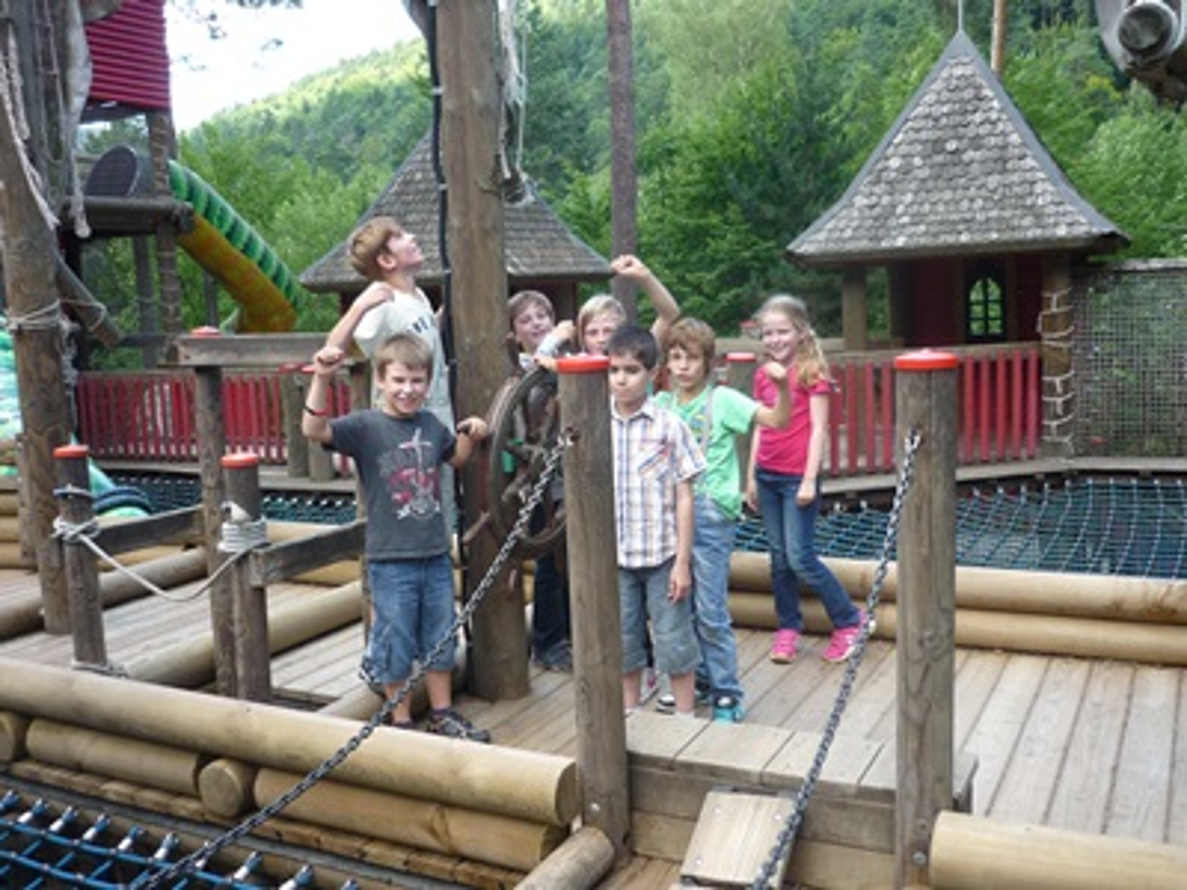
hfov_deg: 55.4
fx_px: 1132
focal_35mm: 33
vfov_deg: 42.9
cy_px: 445
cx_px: 594
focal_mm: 5.5
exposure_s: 1/125
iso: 100
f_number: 2.8
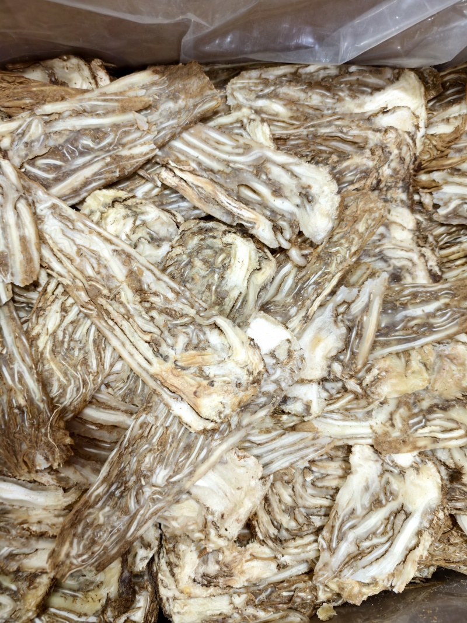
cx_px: 234
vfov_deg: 73.9
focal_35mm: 23
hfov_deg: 58.9
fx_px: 414
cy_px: 312
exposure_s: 1/100
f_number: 1.57
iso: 291
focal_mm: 5.6
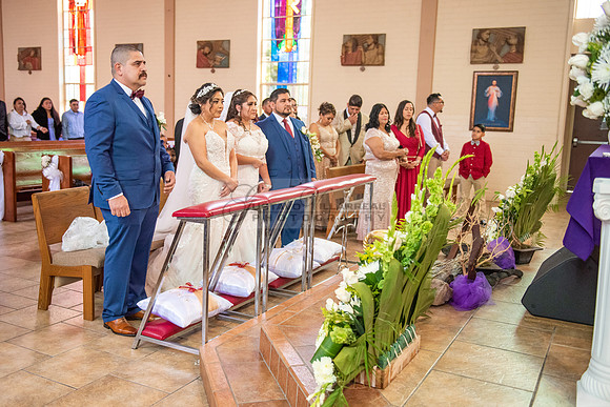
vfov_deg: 37.5
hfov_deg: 53.8
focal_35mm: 35
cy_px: 204
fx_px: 600
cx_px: 280
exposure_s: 1/250
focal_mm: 32
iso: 2000
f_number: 2.8
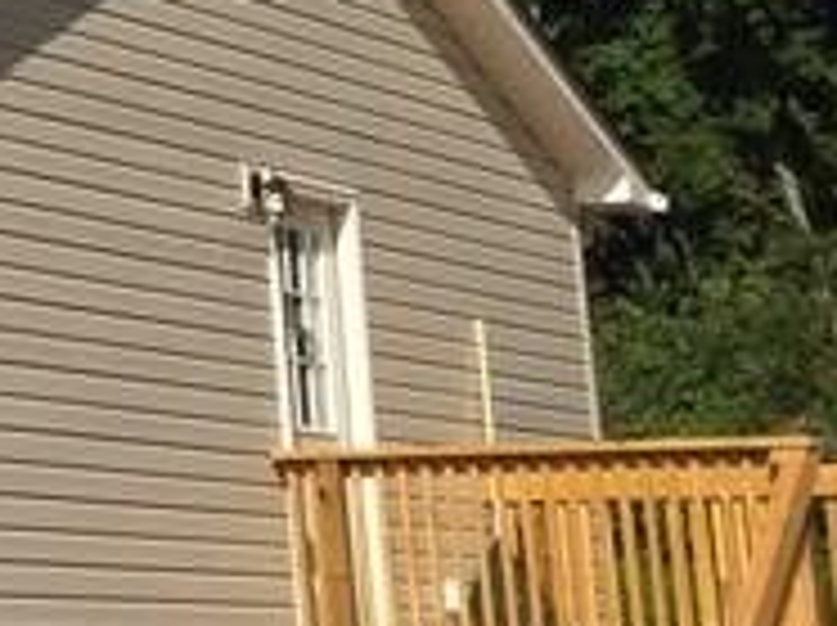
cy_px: -351
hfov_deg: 10.9
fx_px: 3864
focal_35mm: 160
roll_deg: +1.4
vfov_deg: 9.0
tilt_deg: +12.7
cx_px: -1030
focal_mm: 4.15
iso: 32
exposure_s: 1/4115
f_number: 2.2
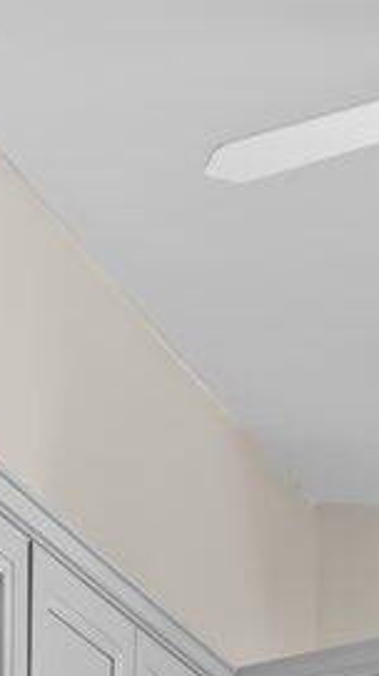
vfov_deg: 15.2
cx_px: -713
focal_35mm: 111
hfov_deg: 9.1
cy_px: 1393
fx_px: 1987
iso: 100
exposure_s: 1/1.67
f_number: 9
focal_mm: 14
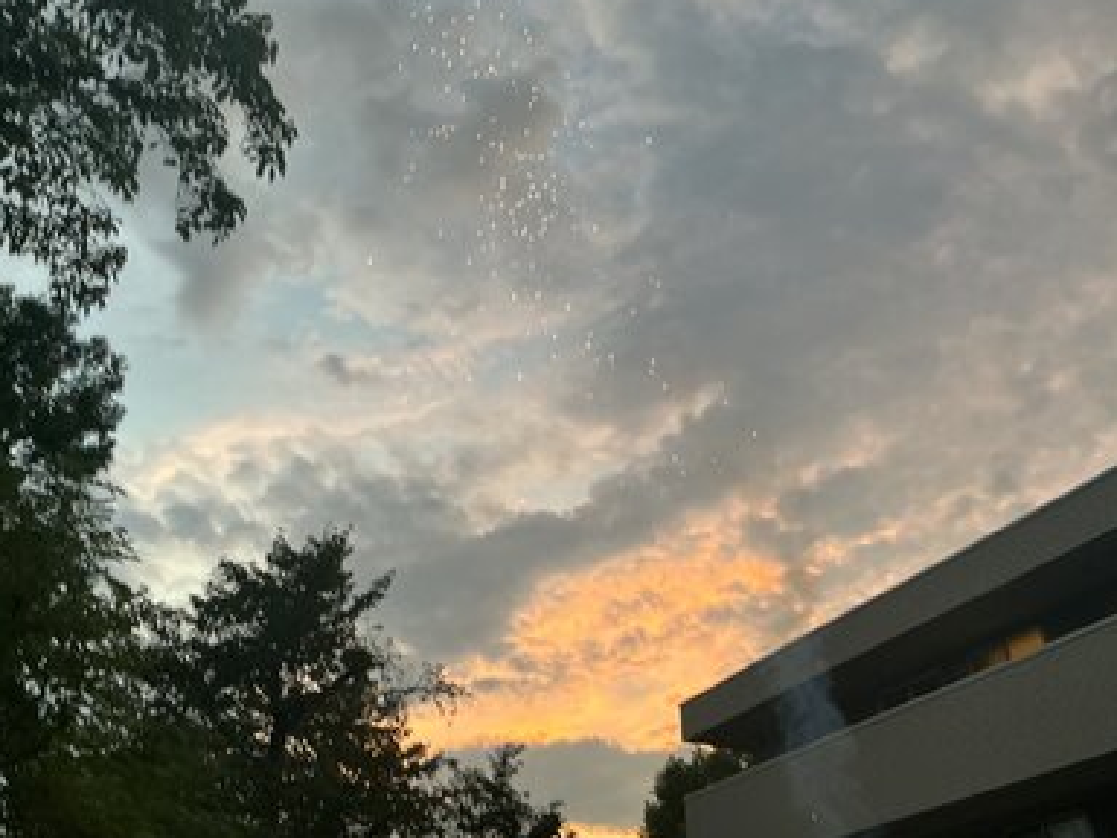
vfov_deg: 41.8
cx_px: 596
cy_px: 431
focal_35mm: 34
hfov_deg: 53.9
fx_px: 1097
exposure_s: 1/120
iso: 64
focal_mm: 3
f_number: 1.8
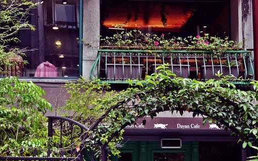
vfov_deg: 15.4
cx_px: 118
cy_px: 129
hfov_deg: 24.6
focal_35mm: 84
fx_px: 591
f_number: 4.5
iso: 160
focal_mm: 17
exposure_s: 1/100
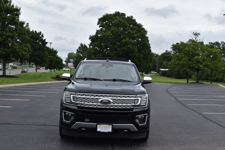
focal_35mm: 48
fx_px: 300
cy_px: 75
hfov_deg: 41.1
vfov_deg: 28.1
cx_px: 112
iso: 100
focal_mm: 32
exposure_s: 1/250
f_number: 8
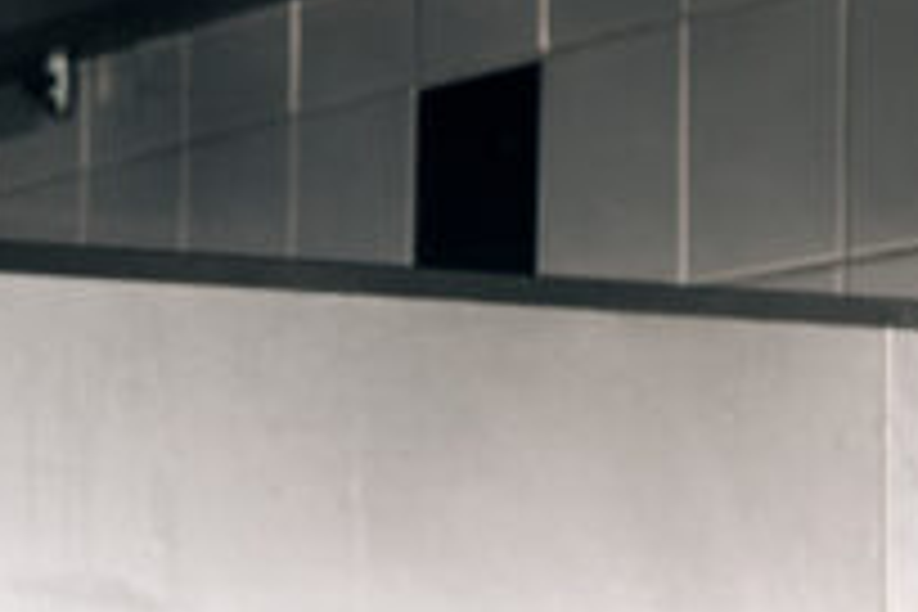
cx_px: -860
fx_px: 5329
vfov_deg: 6.6
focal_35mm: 209
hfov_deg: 9.3
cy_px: 576
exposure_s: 1/200
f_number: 8
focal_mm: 40
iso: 400
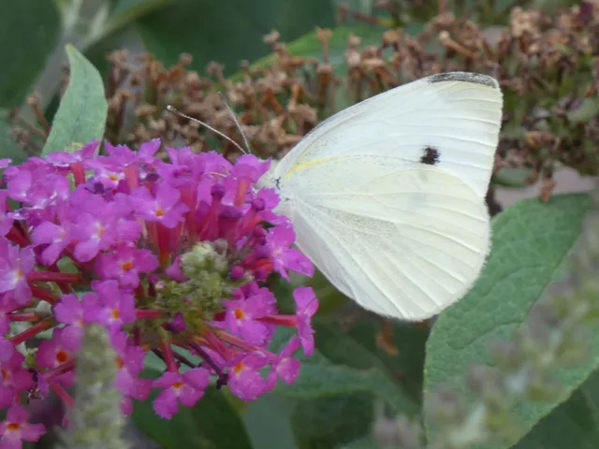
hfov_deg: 4.4
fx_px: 7856
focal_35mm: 454
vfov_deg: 3.3
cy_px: 224
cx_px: 300
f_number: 5.6
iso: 160
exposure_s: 1/100
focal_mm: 81.4
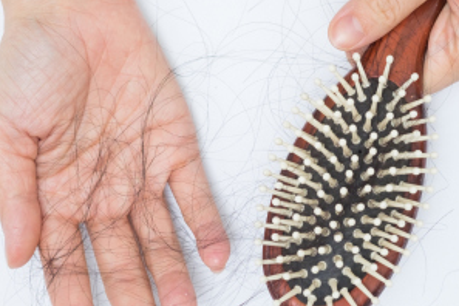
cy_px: 103
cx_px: 264
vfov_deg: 7.0
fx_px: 2512
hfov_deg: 10.4
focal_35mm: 197
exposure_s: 1/160
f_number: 5.6
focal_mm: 60
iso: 200
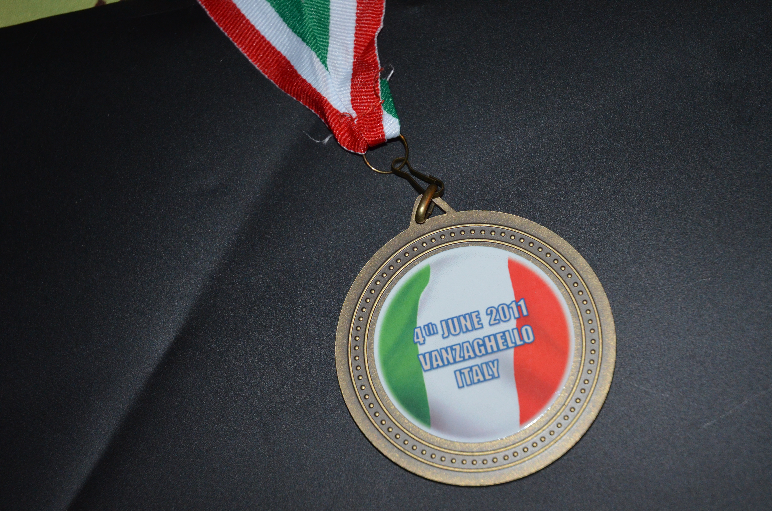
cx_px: 386
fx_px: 1798
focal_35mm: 84
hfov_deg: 24.2
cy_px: 256
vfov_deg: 16.2
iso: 1400
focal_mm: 56
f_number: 4.5
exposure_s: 1/60
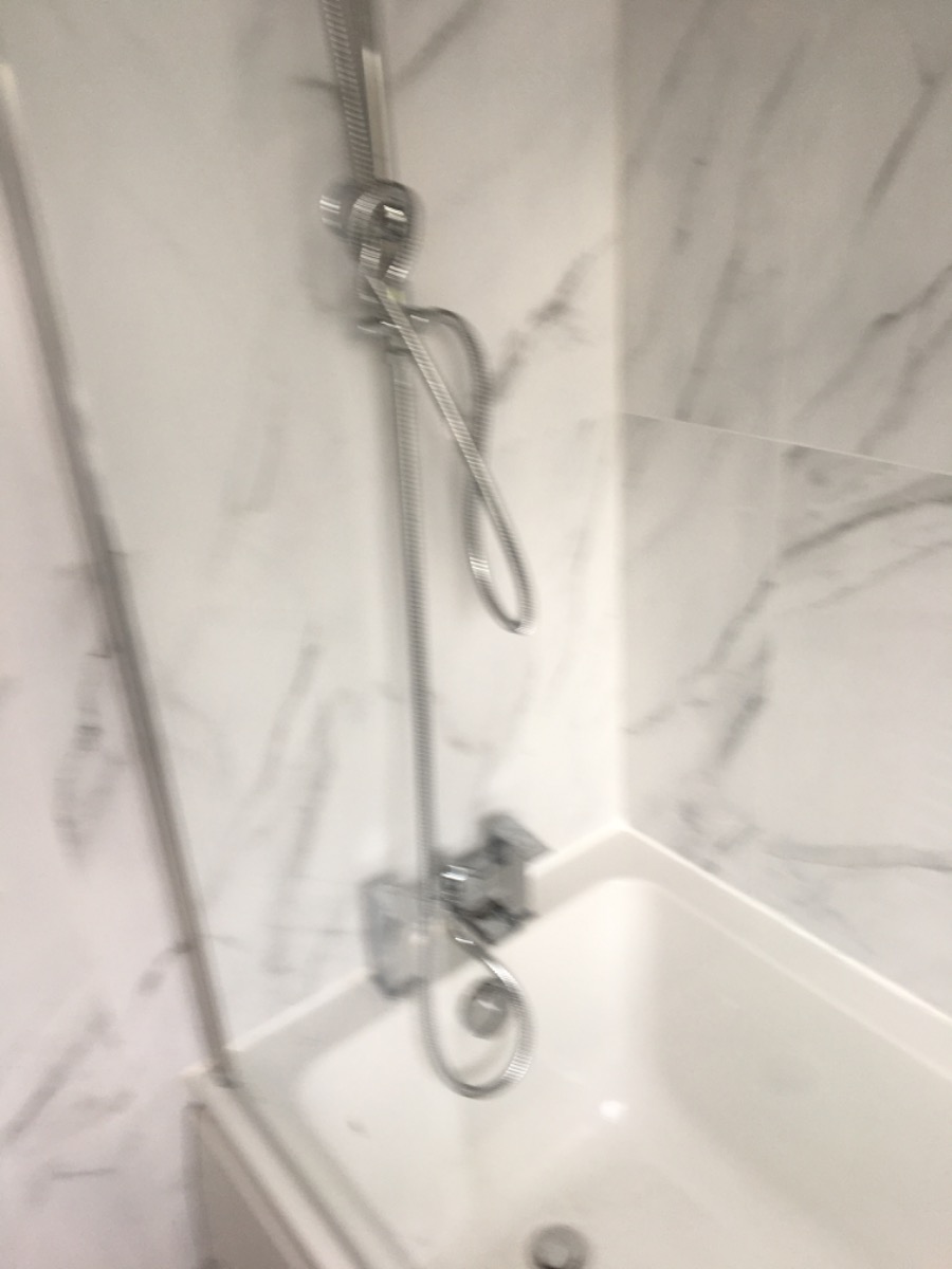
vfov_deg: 61.7
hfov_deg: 48.2
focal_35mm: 29
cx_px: 476
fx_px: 1063
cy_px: 634
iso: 32
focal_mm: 4.15
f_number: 2.2
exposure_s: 1/50
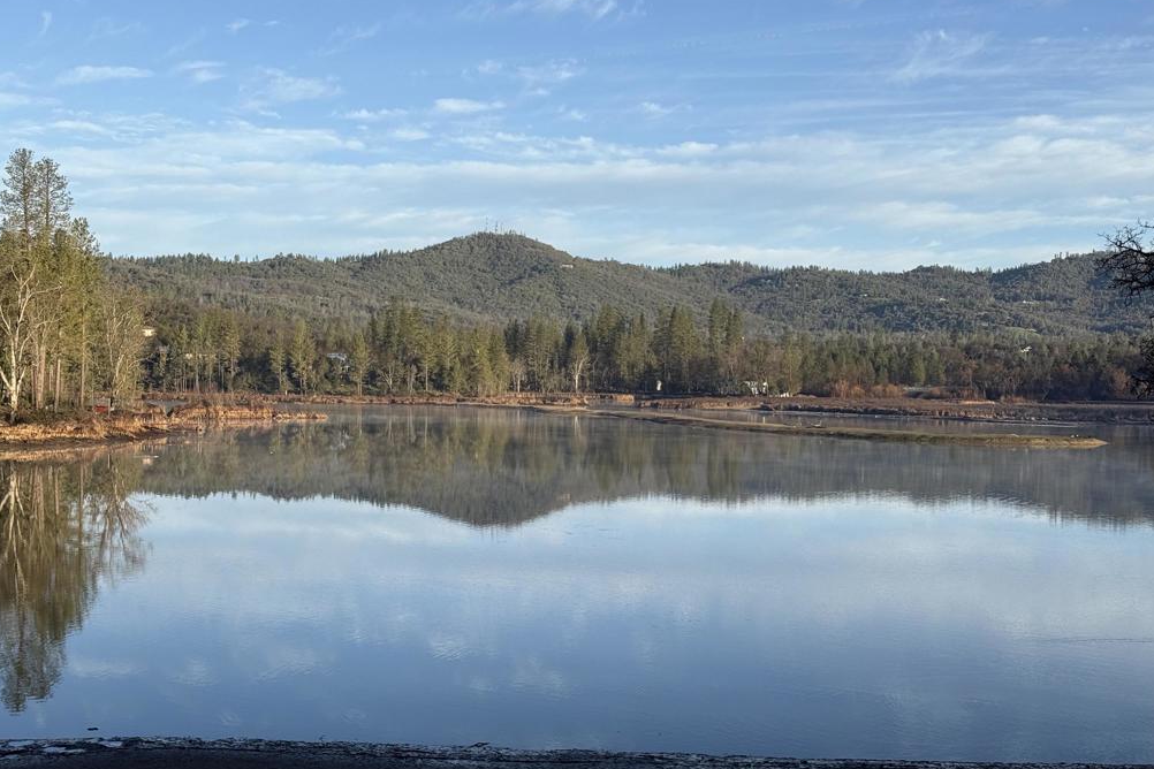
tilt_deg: -0.1
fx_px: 1635
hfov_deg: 38.9
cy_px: 390
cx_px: 571
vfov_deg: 26.5
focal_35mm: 51
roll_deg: -0.5
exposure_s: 1/2577
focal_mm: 6.76
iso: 64
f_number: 1.78
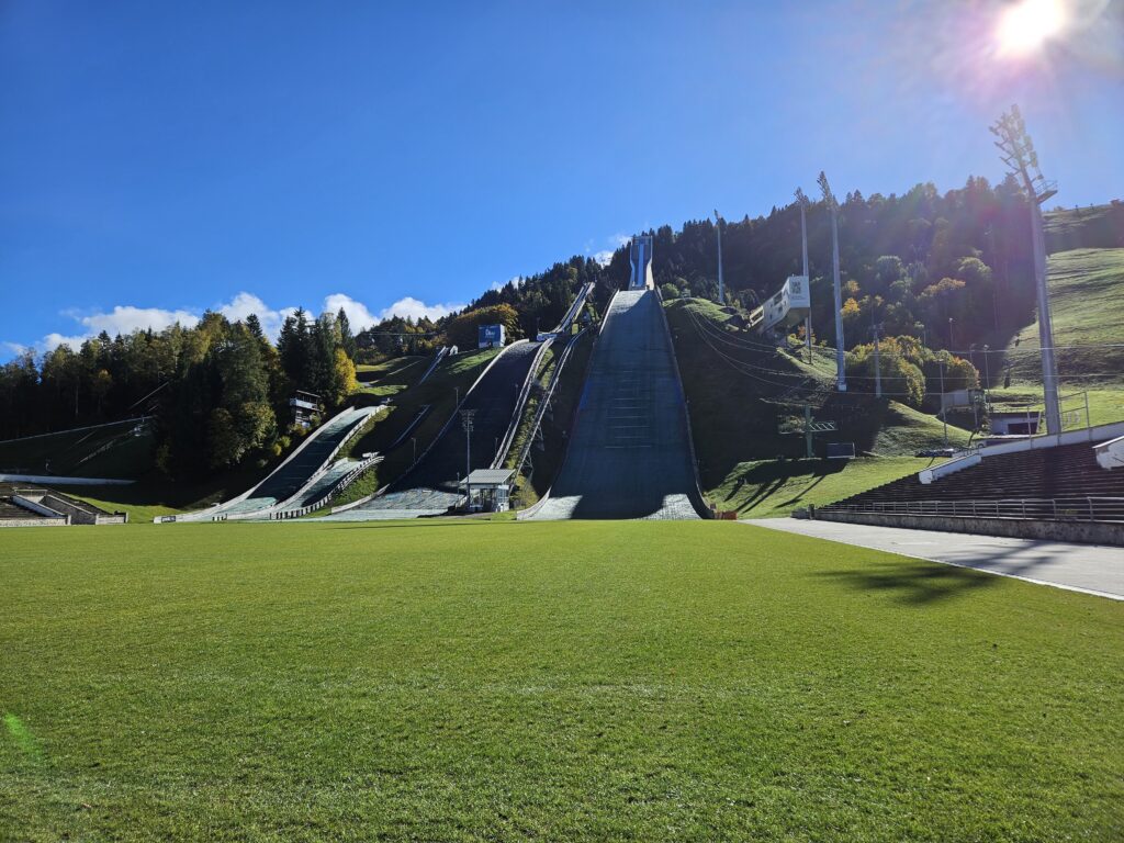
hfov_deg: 73.9
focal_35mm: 23
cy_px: 422
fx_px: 747
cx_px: 562
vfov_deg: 58.9
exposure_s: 1/2314
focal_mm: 5.4
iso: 25
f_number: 1.8
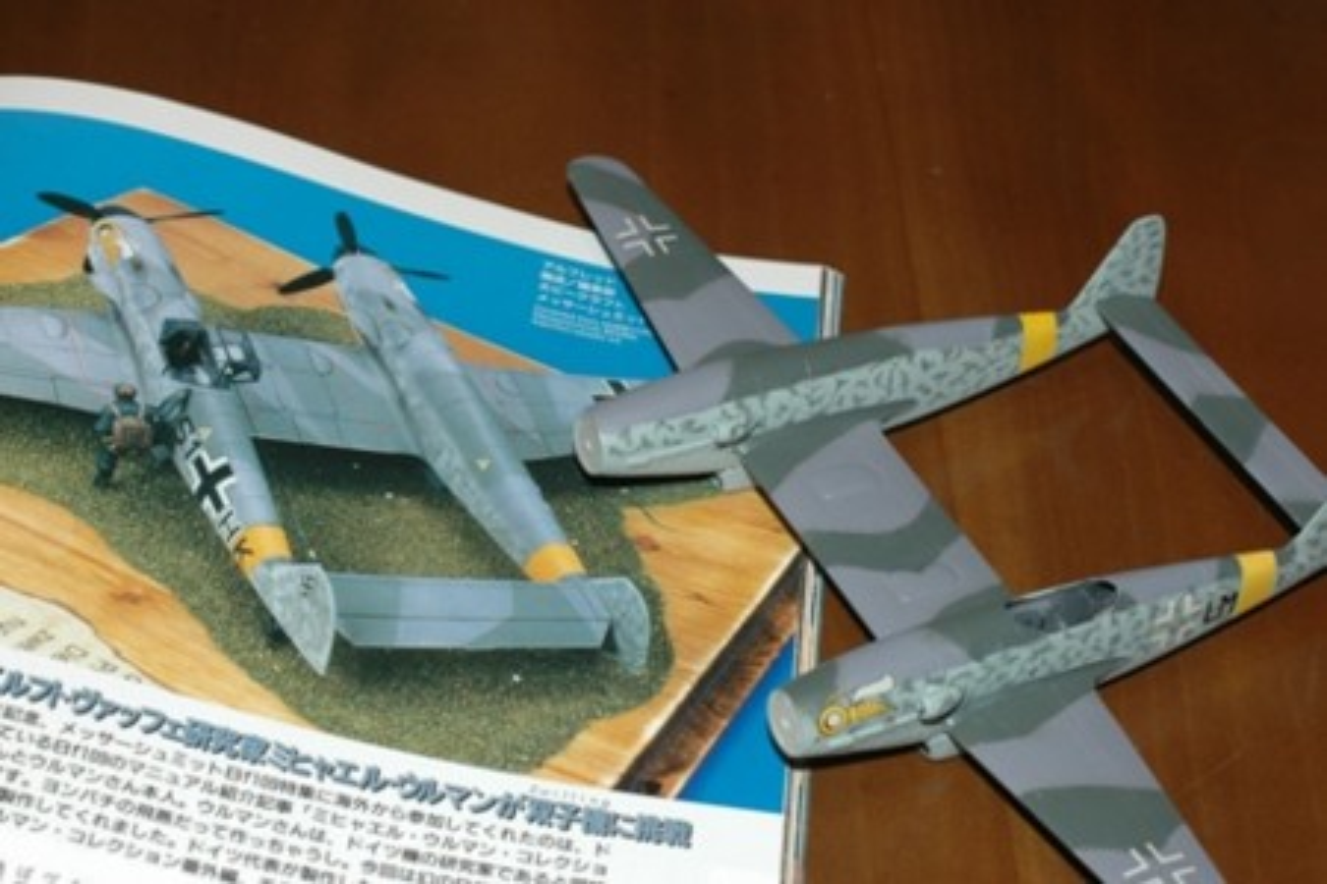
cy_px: 442
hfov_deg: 27.0
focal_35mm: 75
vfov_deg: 18.2
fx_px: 2764
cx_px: 664
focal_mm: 50
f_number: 9
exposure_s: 1/60
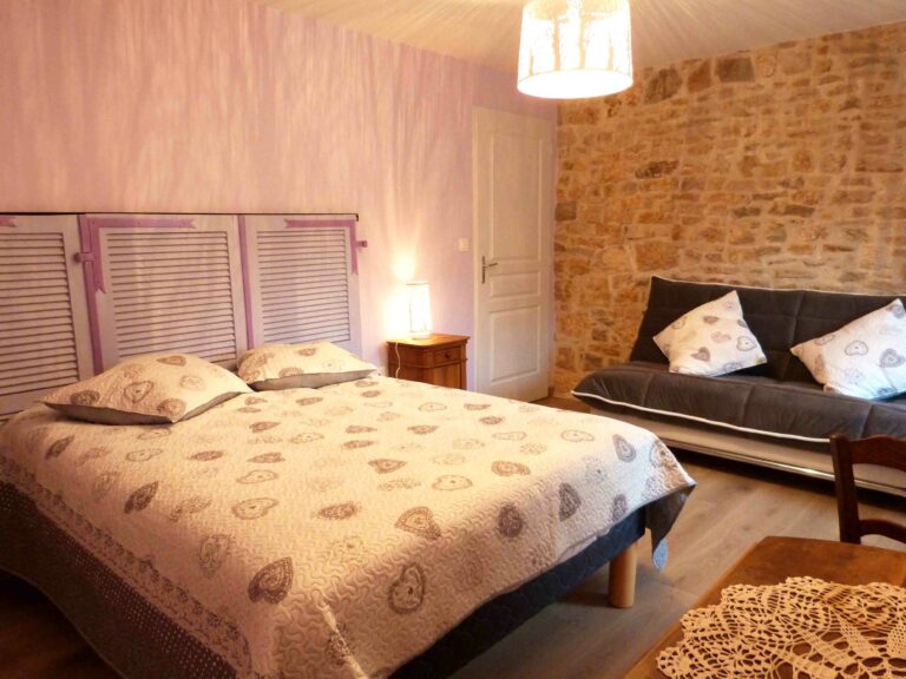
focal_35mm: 25
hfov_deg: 69.4
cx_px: 453
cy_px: 340
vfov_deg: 54.9
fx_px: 654
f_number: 2.8
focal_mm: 4.5
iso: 400
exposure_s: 1/40
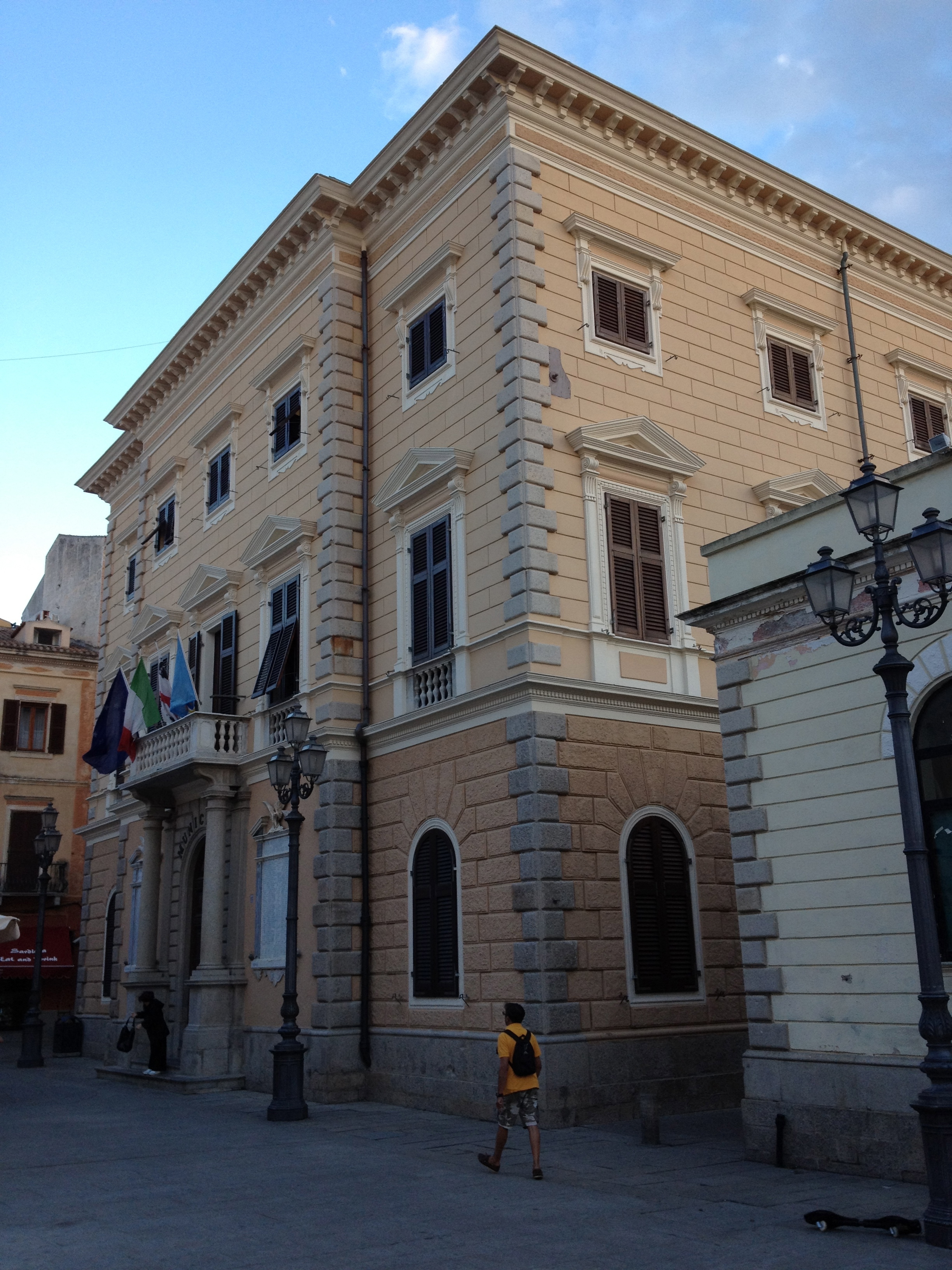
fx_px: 1283
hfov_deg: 40.7
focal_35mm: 35
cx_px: 476
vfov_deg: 52.6
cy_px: 635
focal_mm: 4.28
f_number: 2.4
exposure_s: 1/150
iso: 64
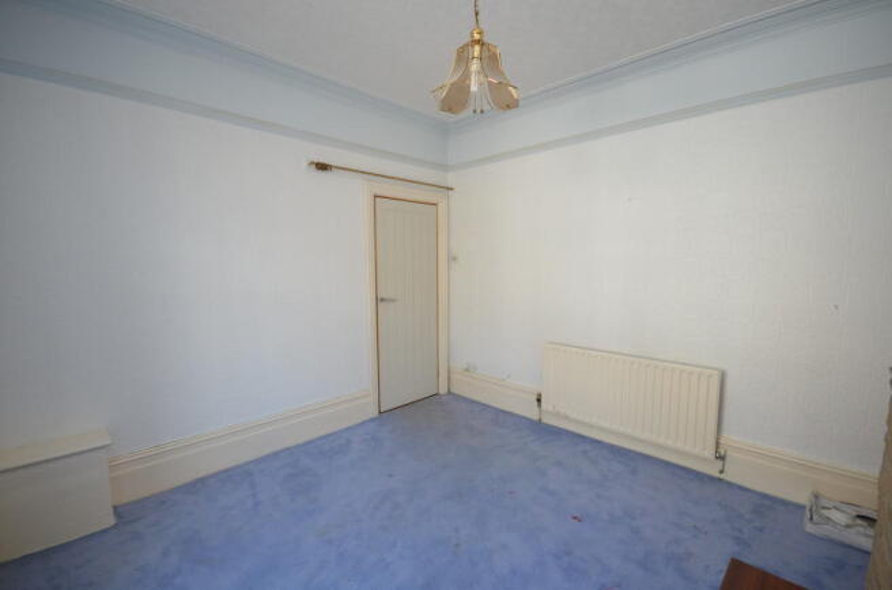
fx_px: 371
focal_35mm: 15
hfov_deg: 100.5
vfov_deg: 77.0
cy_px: 295
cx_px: 446
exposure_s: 1/80
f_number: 4.5
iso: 400
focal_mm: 10
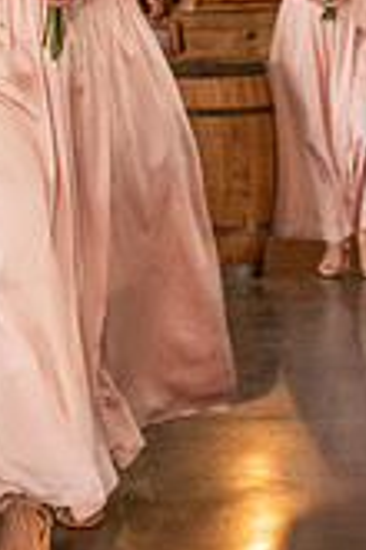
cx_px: -110
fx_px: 1952
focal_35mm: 128
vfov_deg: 16.0
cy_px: 160
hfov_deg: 10.5
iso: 8000
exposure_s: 1/125
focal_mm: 47
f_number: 5
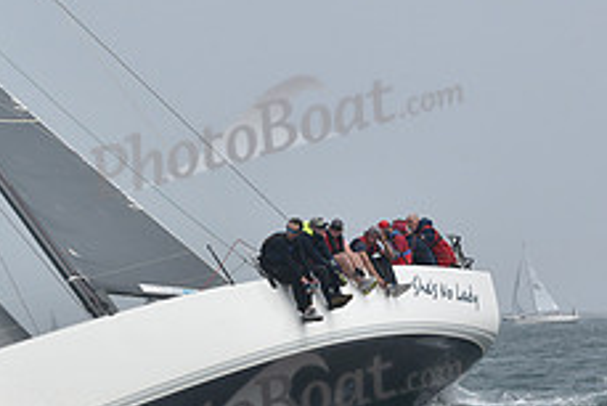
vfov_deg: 7.8
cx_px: -45
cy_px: 306
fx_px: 2986
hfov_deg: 11.5
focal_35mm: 177
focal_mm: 70
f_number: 11
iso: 250
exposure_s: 1/800
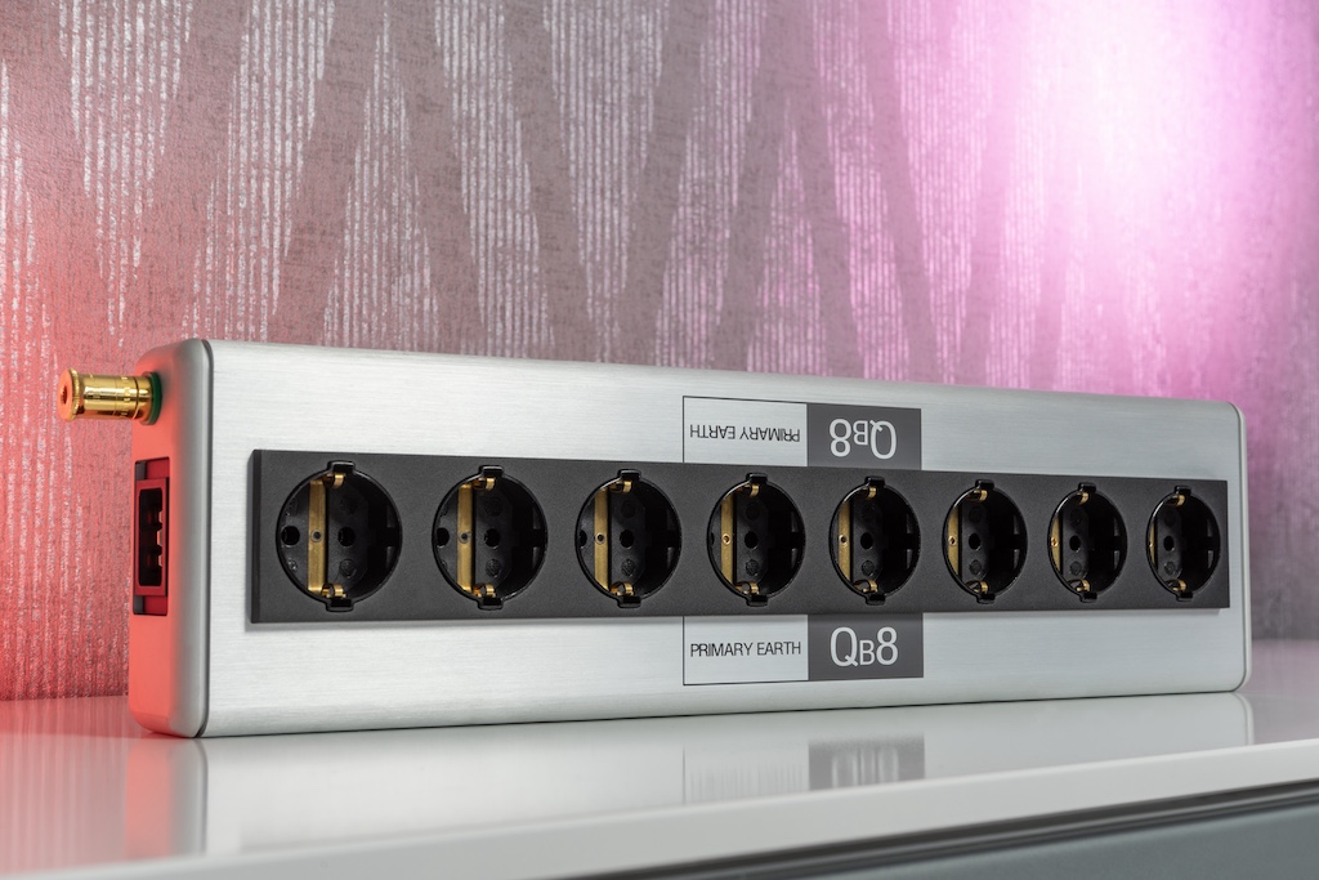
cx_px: 660
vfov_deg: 25.1
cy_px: 440
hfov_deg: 36.9
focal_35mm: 54
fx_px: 1979
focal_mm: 54
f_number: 13
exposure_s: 1/3
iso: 125
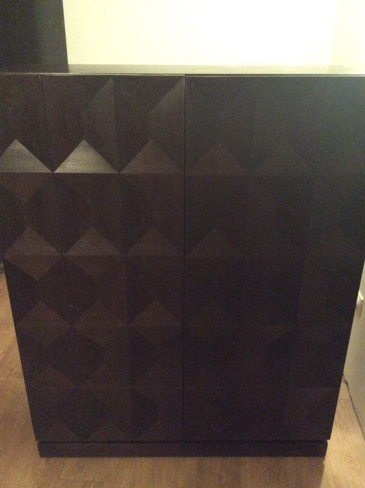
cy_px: 244
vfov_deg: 56.9
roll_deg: -0.8
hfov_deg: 44.1
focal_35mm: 32
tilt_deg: -24.6
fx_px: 451
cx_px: 182
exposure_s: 1/17
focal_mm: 3.3
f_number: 2.4
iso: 640
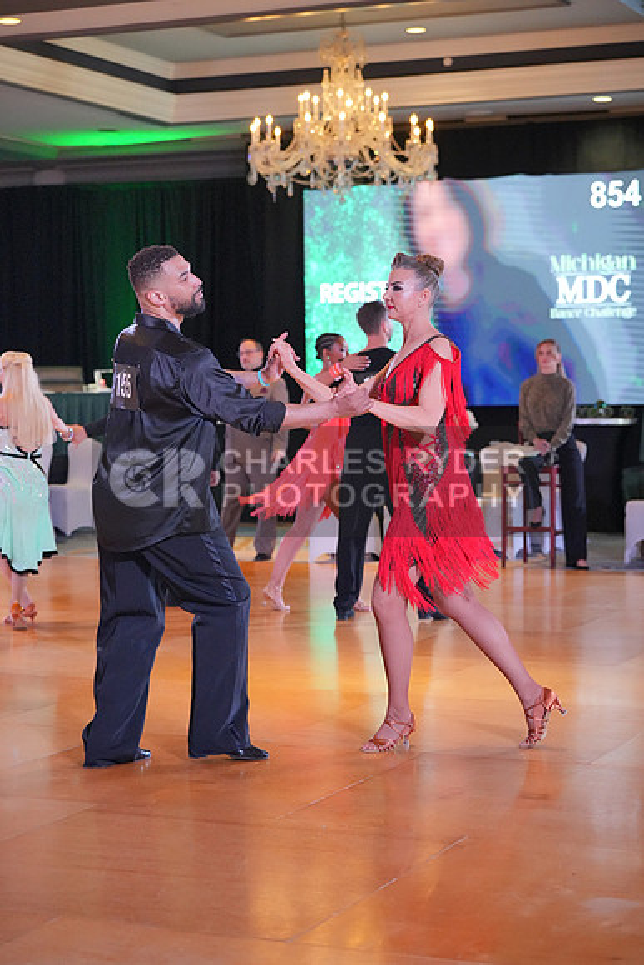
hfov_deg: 19.5
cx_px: 322
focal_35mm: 70
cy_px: 482
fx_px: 1877
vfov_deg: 28.8
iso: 6400
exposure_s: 1/500
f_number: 3.5
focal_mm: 70
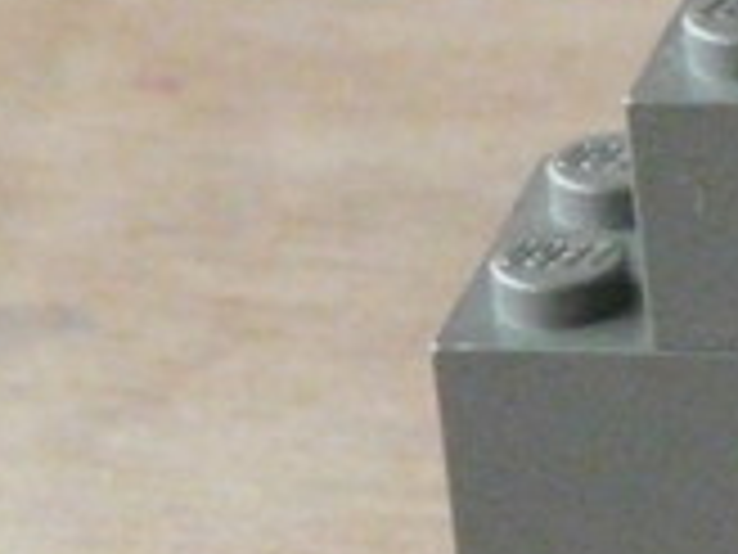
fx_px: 12429
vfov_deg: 2.6
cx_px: 1854
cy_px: 300
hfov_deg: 3.4
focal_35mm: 583
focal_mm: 17.5
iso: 800
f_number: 3.6
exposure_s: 1/25
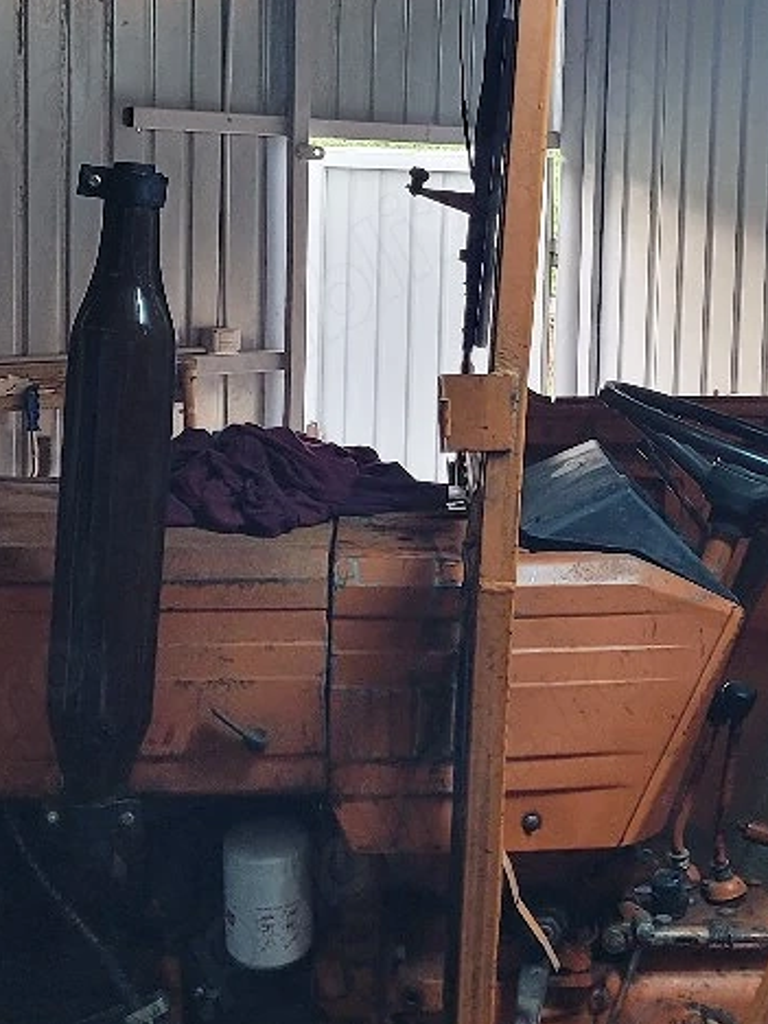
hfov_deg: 19.8
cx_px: 565
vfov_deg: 26.2
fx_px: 2189
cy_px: 327
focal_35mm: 74
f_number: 1.8
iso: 200
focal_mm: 5.4
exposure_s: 1/50
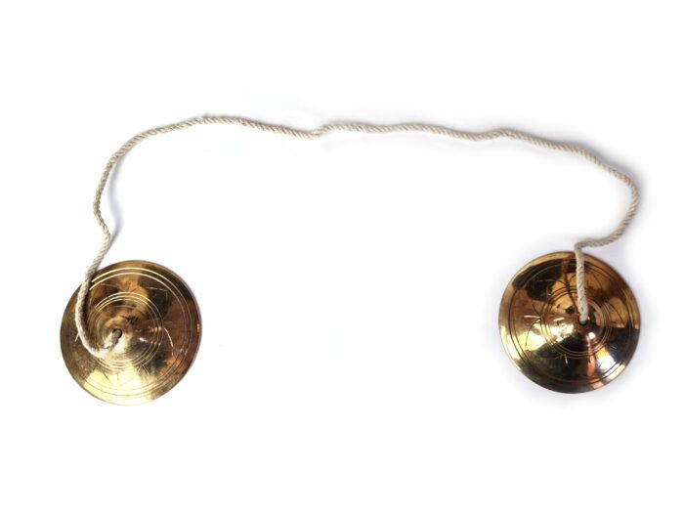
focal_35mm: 26
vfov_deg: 53.1
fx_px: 514
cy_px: 256
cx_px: 342
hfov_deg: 67.3
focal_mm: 5.4
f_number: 1.8
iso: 64
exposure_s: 1/120
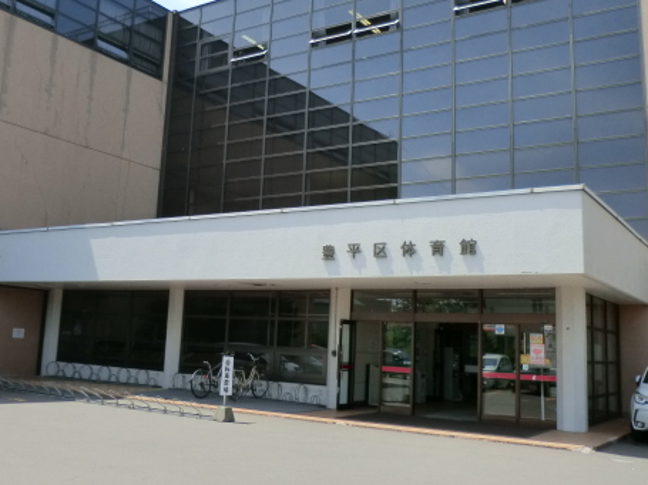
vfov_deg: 37.6
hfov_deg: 48.8
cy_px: 206
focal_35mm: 38
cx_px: 271
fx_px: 711
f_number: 3.2
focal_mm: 4.9
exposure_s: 1/800
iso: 50
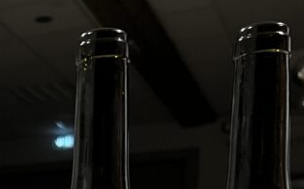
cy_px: 366
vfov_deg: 12.8
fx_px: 745
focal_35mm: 90
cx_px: -45
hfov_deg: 21.6
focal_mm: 5.7
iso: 320
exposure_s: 1/50
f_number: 1.5
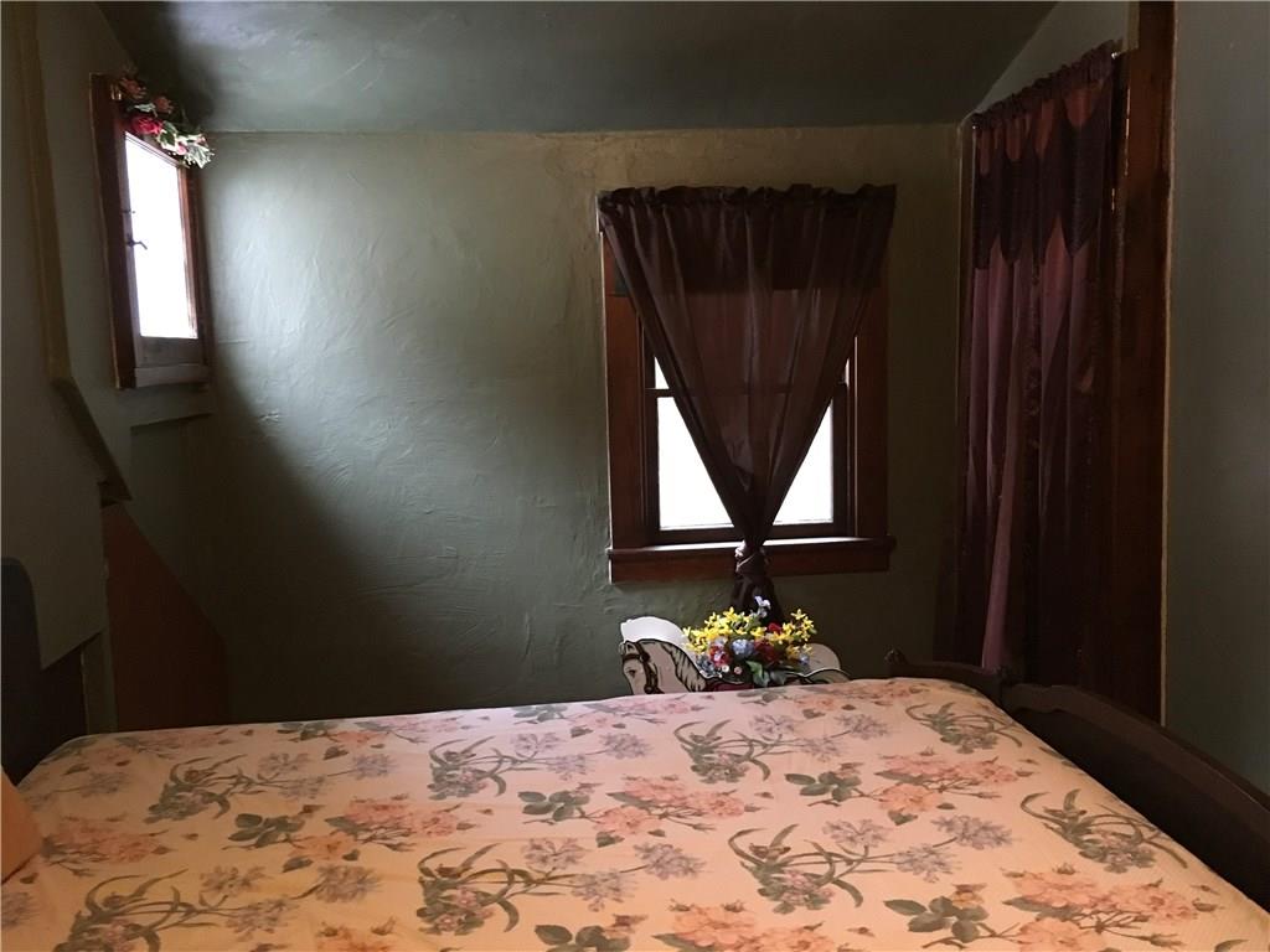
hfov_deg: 61.7
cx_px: 635
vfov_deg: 48.2
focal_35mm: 29
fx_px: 1064
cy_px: 476
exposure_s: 1/15
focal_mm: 4.15
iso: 250
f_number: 2.2
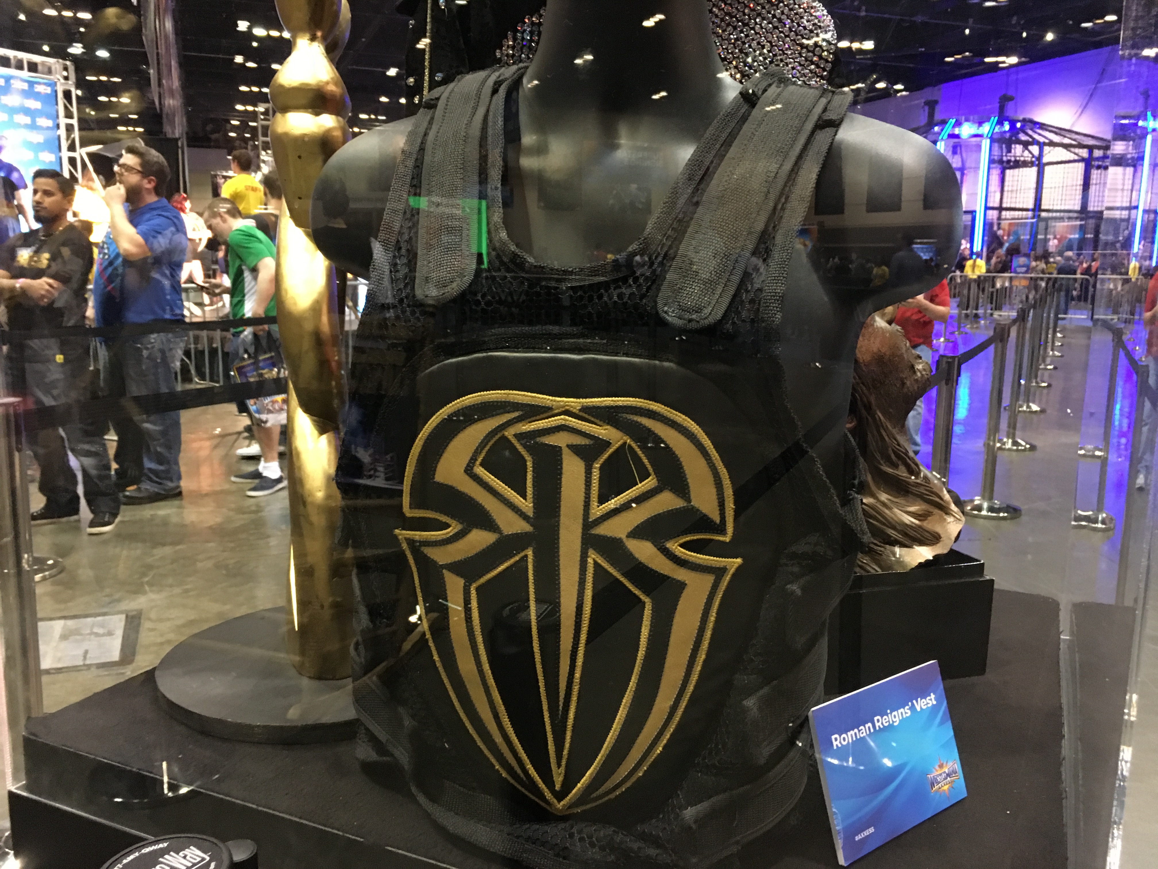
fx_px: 970
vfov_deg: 48.2
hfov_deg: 61.7
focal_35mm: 29
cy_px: 434
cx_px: 579
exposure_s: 1/15
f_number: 2.2
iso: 250
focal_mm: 4.15
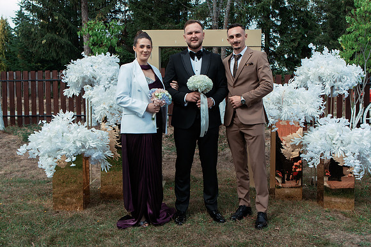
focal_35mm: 39
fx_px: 407
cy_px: 118
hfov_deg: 49.0
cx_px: 194
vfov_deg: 33.9
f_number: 6.3
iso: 320
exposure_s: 1/800
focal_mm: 35
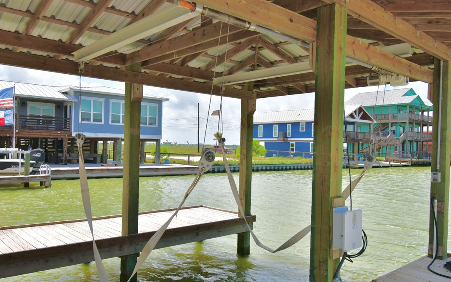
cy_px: 146
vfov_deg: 40.6
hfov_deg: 61.2
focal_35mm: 31
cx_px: 224
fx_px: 381
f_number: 8
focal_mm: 20
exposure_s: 1/800
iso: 200
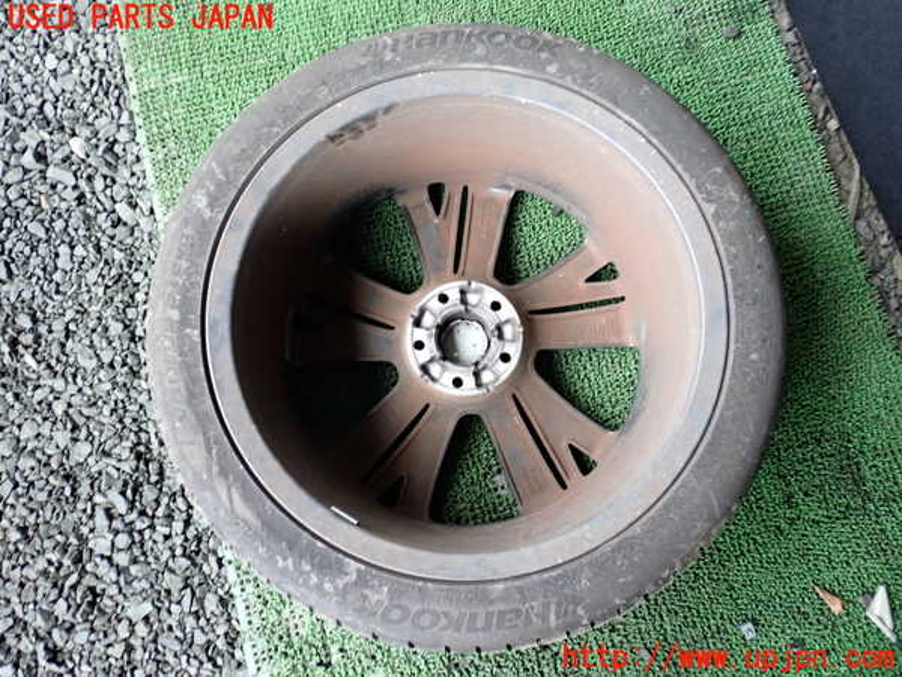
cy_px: 338
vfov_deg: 46.8
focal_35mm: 30
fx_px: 782
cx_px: 451
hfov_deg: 60.0
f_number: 2.3
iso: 250
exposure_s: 1/30
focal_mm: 5.4
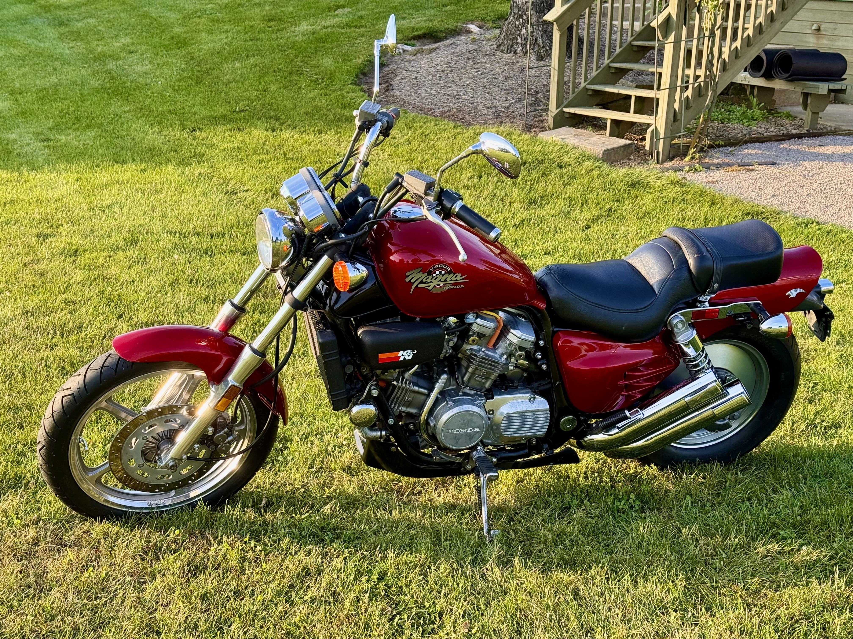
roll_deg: -0.5
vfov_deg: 30.3
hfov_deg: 39.7
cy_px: 320
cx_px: 426
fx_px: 1183
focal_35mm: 48
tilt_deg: -16.0
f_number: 1.78
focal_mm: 6.76
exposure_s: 1/409
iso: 64
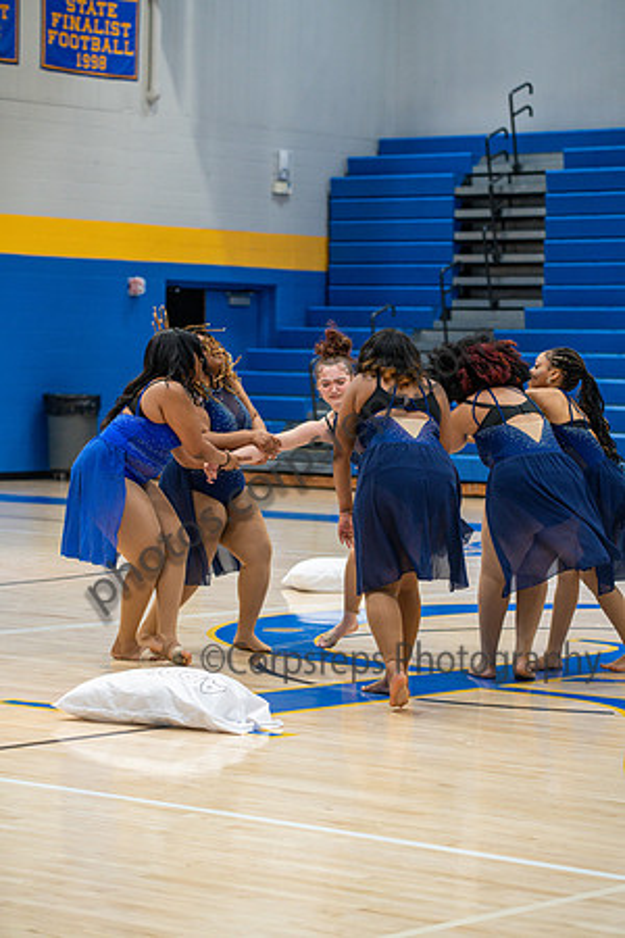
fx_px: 2864
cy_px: 469
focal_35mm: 110
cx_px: 312
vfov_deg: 18.6
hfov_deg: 12.5
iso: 2800
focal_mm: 110
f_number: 4
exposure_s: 1/500
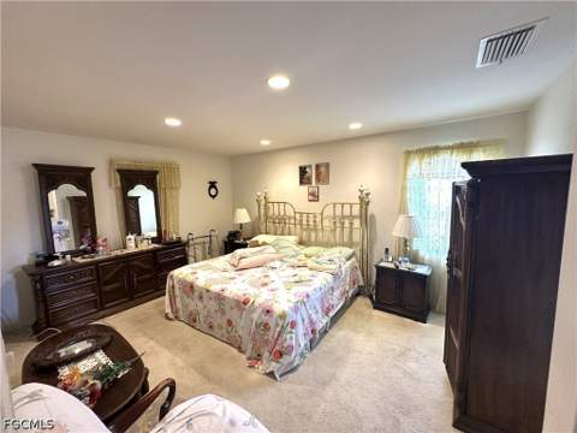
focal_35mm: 14
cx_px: 288
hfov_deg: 102.1
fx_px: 233
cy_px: 216
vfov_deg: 85.7
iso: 200
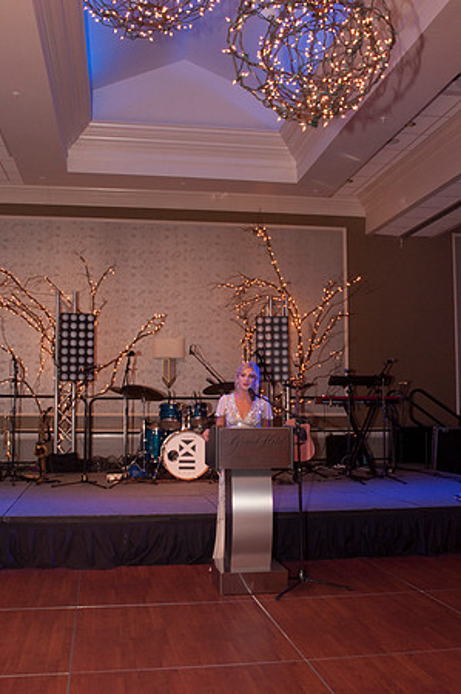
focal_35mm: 36
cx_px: 230
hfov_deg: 36.8
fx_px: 693
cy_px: 347
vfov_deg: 53.2
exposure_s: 1/60
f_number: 6.3
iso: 400
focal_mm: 24
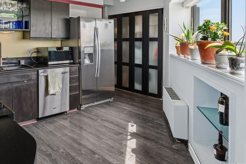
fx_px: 198
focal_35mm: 29
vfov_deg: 43.3
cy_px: 38
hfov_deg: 60.0
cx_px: 60
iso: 500
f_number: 8
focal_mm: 11.7
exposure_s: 1/2
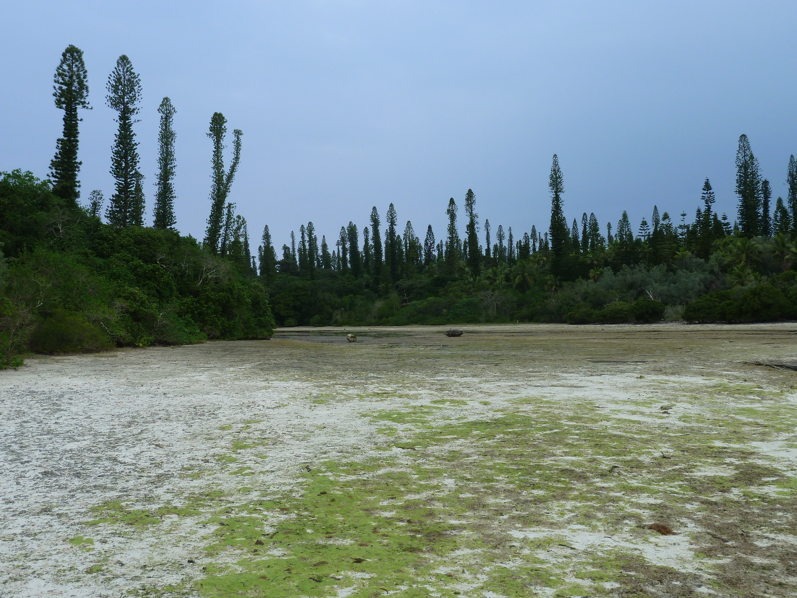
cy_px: 299
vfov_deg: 34.3
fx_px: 967
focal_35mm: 42
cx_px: 398
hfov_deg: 44.8
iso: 80
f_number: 4
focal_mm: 6.9
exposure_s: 1/250
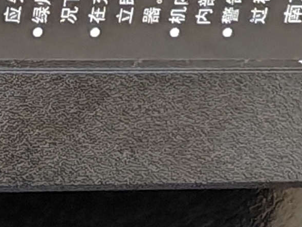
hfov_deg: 11.1
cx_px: -270
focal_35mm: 164
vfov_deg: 8.6
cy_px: -237
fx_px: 1431
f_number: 2
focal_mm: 1.82
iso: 50
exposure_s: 1/300
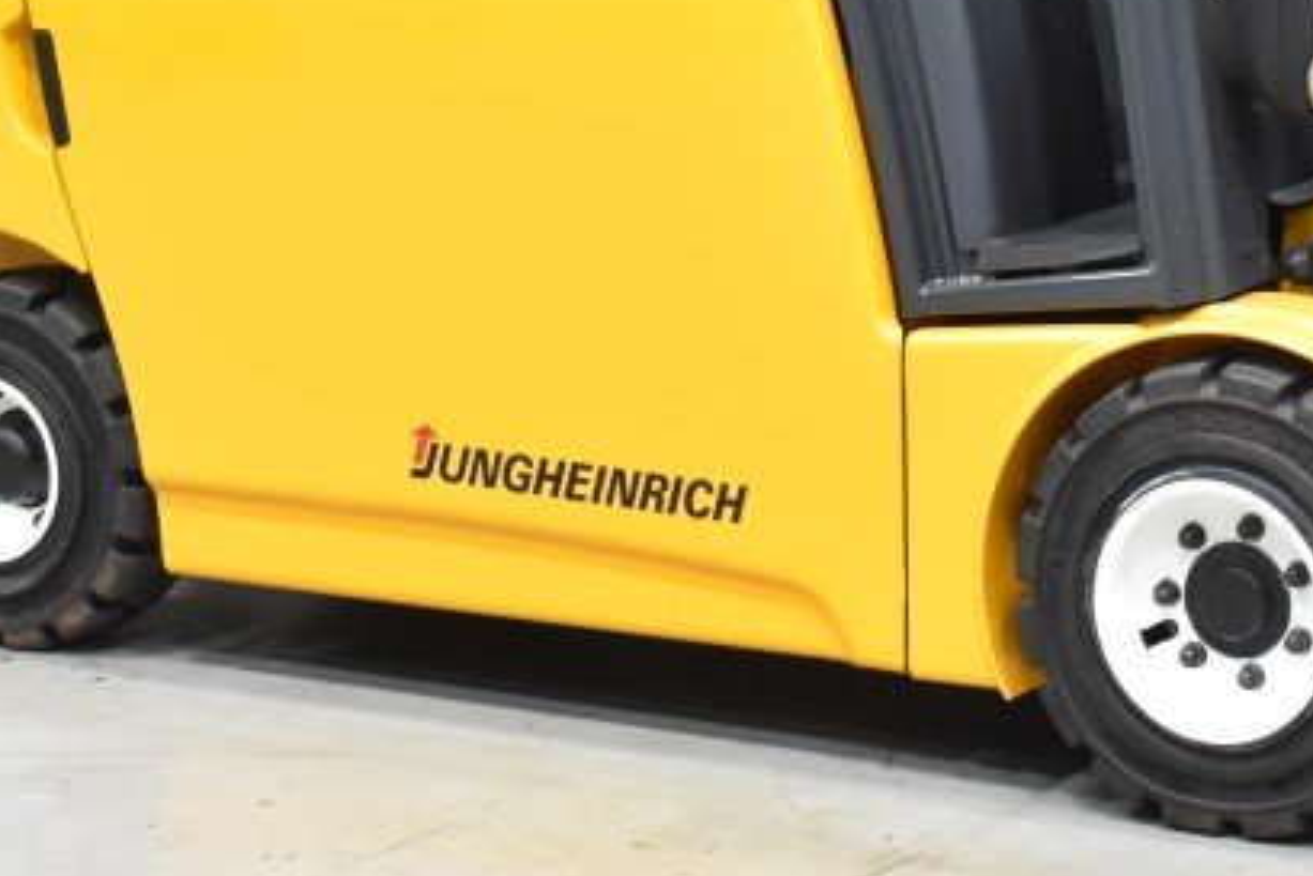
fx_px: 4979
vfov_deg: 9.8
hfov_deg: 14.9
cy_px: -305
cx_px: 1098
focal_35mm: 136
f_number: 5.6
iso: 2000
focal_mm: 31
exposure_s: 1/30
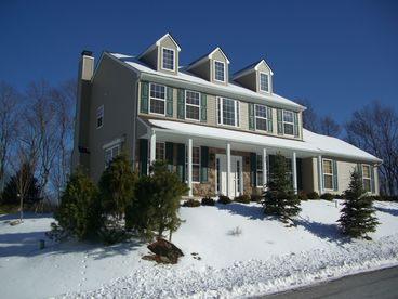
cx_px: 199
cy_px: 150
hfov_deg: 49.0
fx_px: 437
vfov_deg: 37.7
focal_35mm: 38
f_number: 5.6
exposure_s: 1/800
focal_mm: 7.9
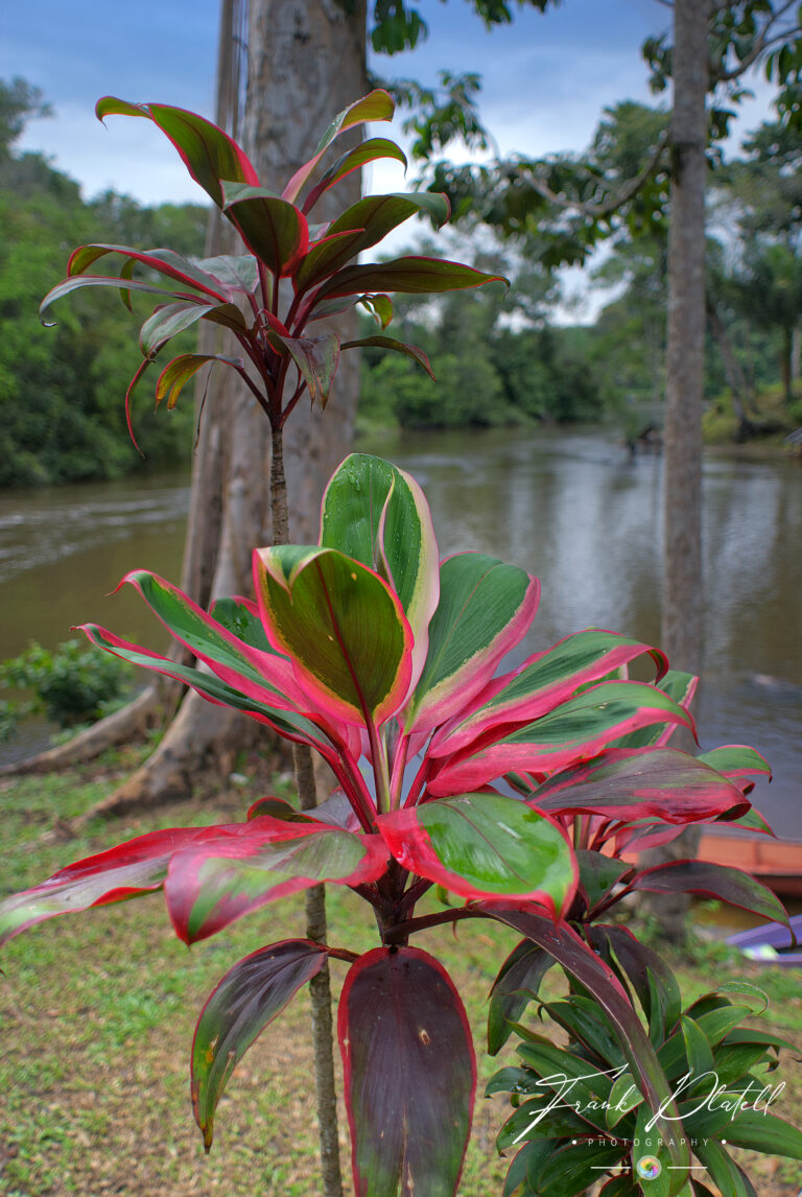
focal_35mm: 30
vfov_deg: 61.8
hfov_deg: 43.7
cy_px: 598
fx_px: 999
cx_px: 401
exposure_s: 1/125
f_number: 2.8
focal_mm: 20
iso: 100
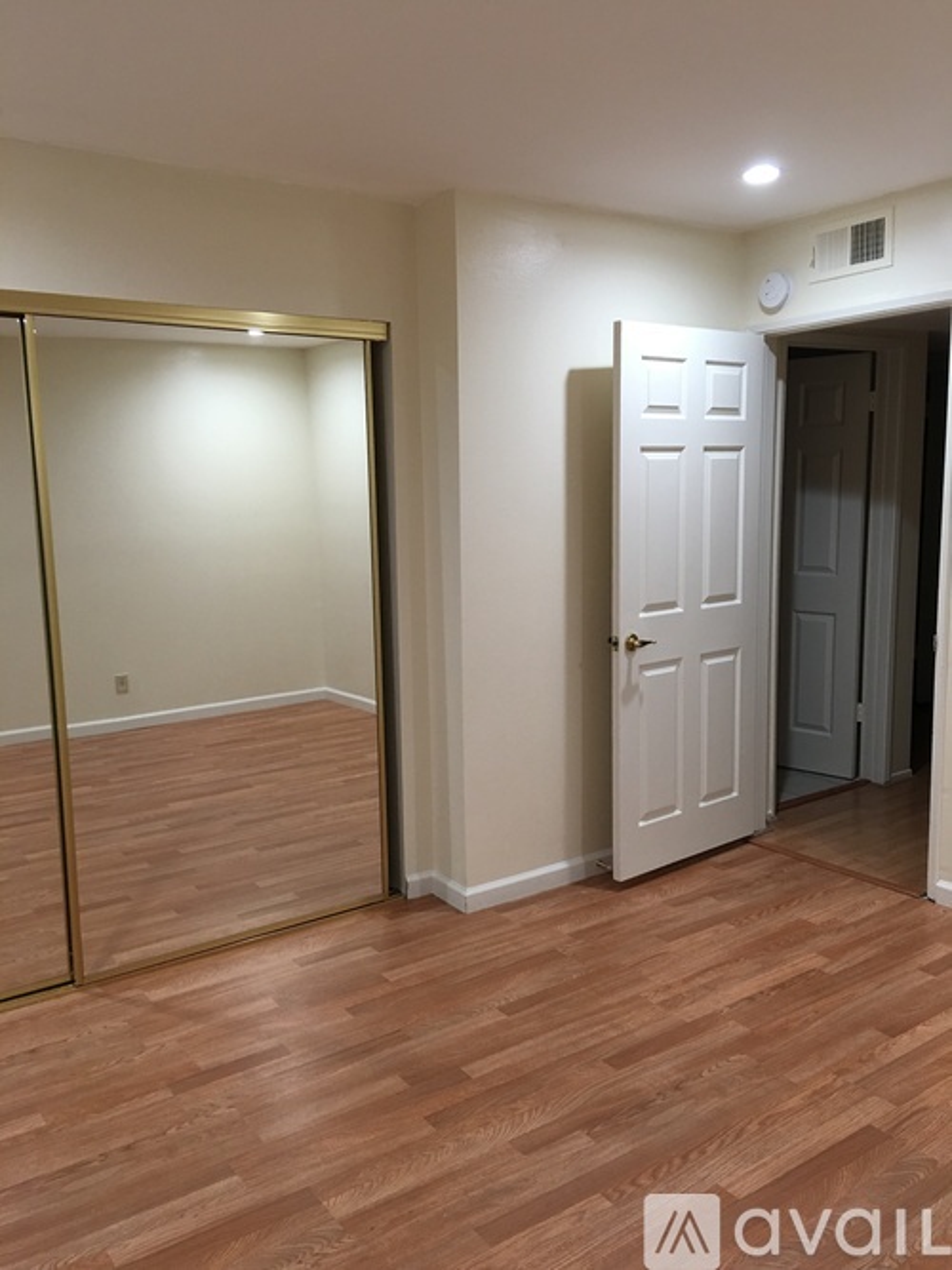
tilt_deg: -7.5
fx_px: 1064
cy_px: 635
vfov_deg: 61.7
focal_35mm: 29
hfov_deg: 48.2
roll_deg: +0.5
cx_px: 476
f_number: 2.2
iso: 40
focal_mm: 4.15
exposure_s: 1/15
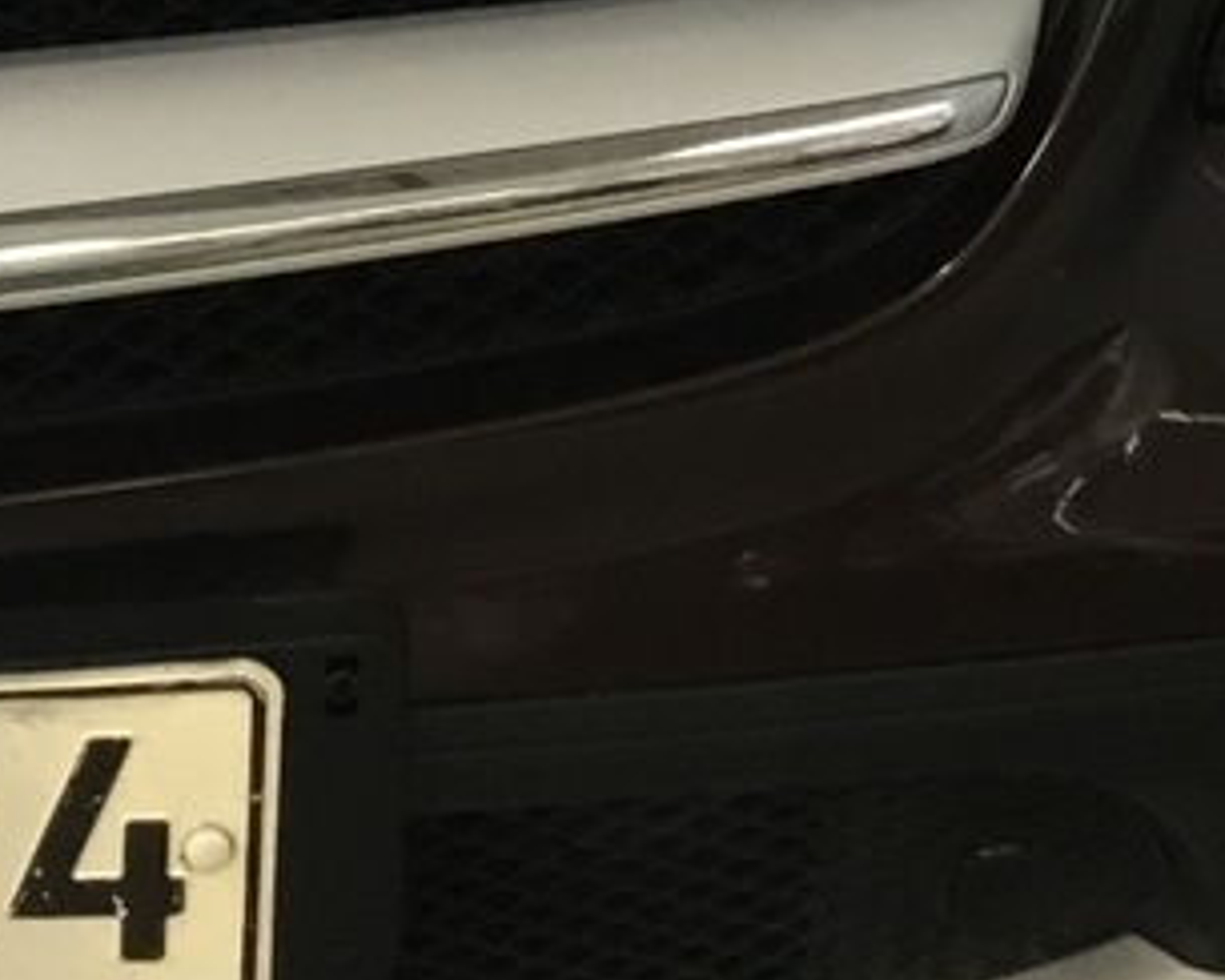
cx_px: -414
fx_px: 5185
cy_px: -667
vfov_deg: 10.3
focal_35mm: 143
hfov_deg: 13.0
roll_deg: +1.7
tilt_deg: -18.2
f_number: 2.4
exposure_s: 1/33
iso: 125
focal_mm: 3.3
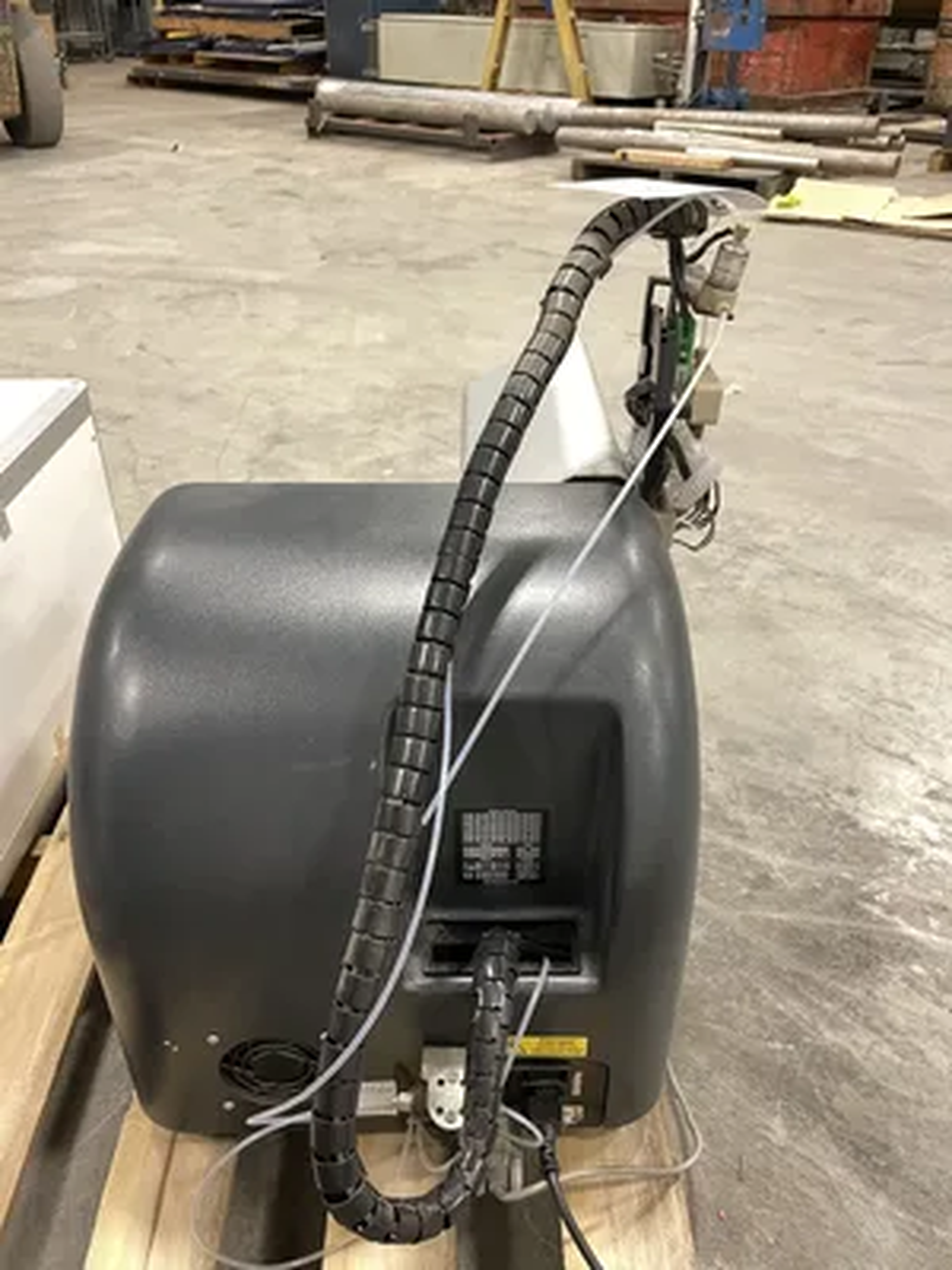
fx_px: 953
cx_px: 476
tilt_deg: -31.4
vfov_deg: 67.3
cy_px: 635
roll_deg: +0.1
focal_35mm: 26
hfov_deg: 53.1
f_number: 1.6
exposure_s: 1/30
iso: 800
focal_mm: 4.2
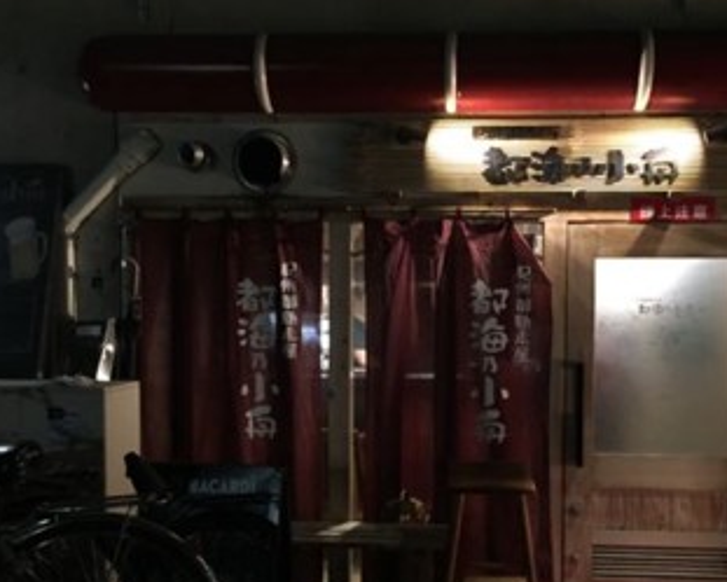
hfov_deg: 44.5
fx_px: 882
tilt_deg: -1.2
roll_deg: -0.9
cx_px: 439
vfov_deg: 36.2
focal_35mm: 41
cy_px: 374
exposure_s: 1/15
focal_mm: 4.15
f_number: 2.2
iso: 320
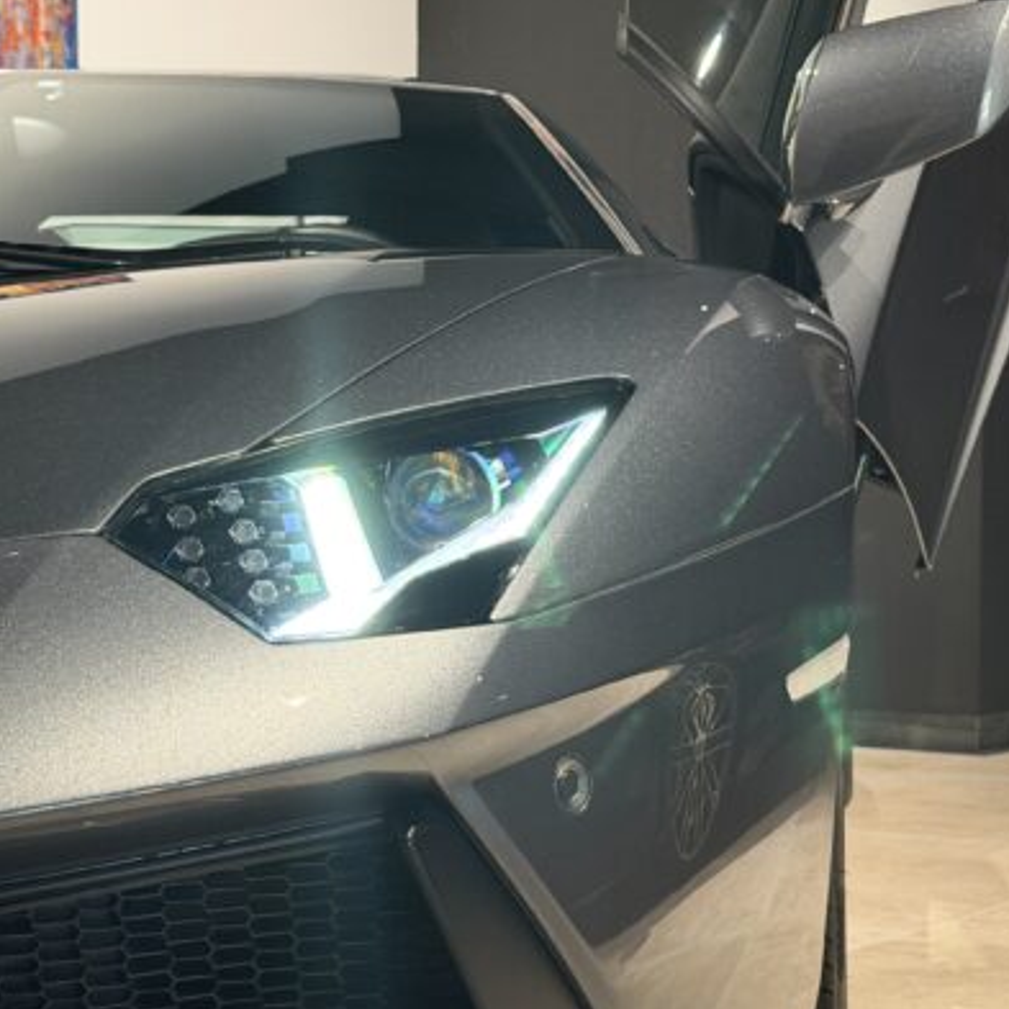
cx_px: 573
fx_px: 2737
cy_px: 626
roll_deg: -0.2
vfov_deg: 20.8
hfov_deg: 20.9
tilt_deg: -3.0
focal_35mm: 83
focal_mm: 6.76
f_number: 1.78
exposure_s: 1/40
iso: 320
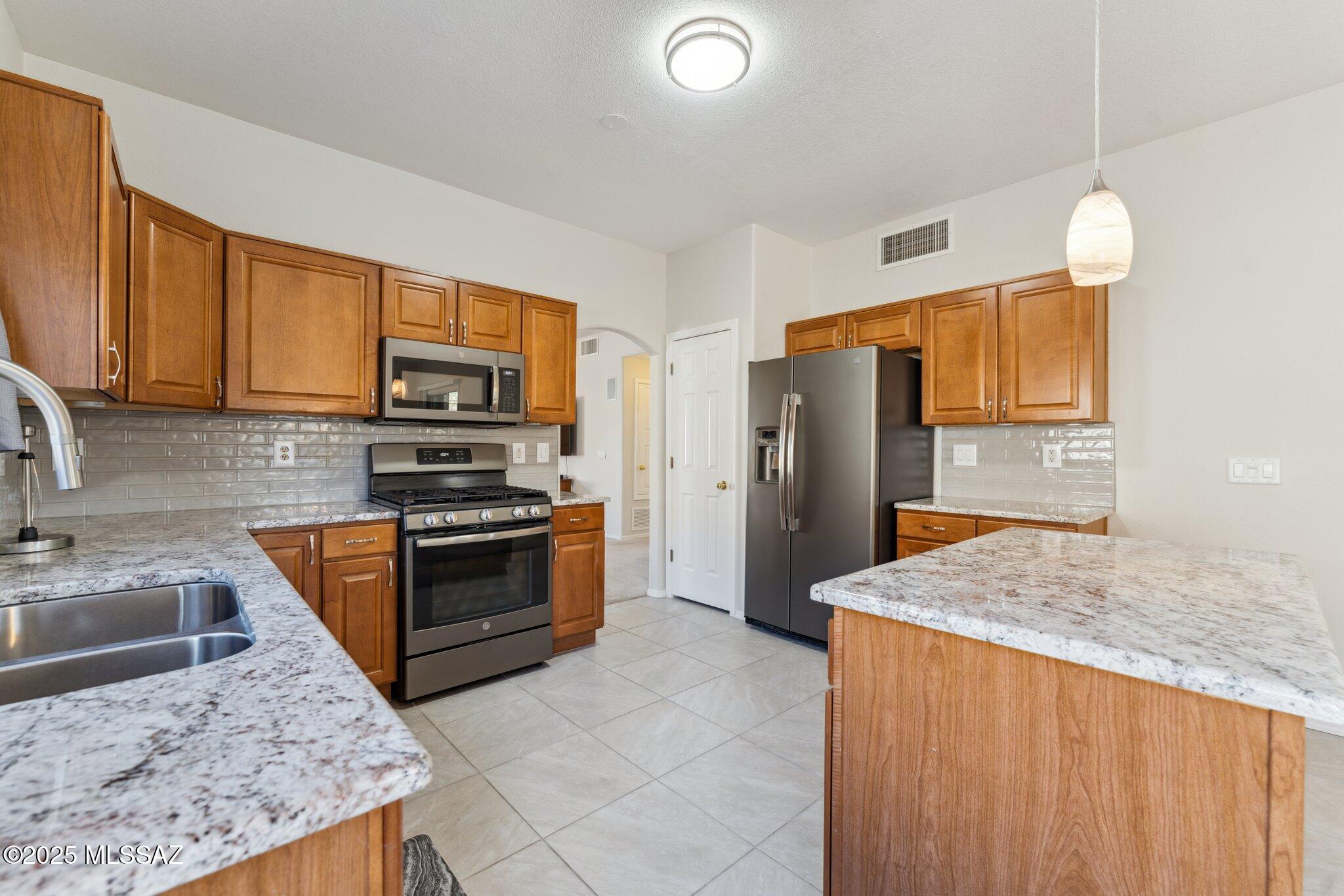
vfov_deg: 78.1
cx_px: 672
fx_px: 552
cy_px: 448
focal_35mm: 15
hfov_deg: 101.2
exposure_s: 1/5
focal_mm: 14.8
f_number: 6.3
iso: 100
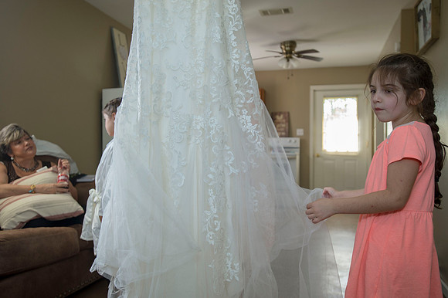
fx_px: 398
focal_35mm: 32
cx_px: 224
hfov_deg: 58.7
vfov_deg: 41.1
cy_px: 149
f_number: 4
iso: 1250
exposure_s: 1/250
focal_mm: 32
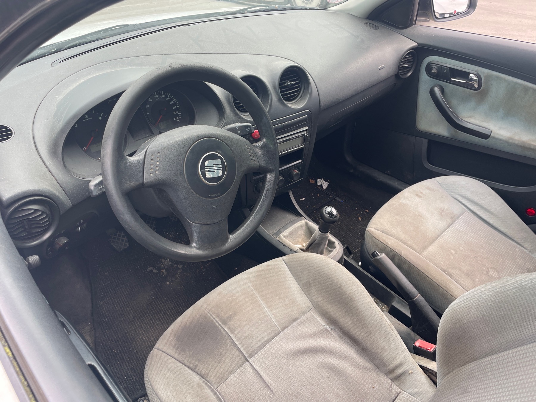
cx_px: 268
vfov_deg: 53.1
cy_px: 201
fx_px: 403
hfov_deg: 67.3
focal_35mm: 26
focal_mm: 4.2
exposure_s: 1/287
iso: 32
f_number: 1.6
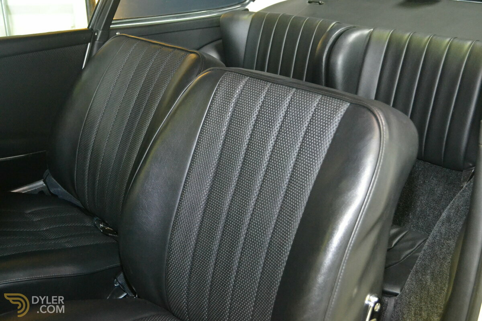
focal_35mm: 39
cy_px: 160
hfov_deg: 49.6
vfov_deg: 34.2
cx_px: 241
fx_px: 522
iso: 3200
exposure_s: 1/60
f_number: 4.2
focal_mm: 26
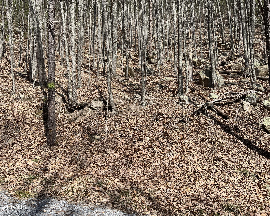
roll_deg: +0.4
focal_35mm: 28
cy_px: 106
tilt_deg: +9.4
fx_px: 224
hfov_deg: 62.2
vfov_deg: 51.5
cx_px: 128
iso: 50
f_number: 1.5
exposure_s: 1/2994
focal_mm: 5.7
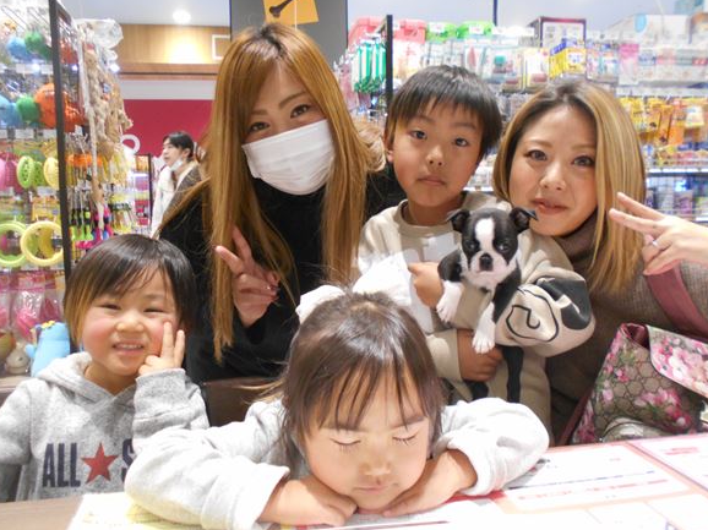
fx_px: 552
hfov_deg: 65.3
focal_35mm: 27
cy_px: 261
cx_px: 354
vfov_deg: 51.3
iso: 400
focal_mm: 4.6
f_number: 3.2
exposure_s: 1/30
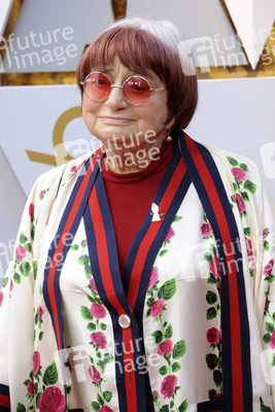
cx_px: 138
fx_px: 2290
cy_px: 206
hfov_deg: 6.9
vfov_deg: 10.3
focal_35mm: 200
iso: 1000
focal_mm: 200
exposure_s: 1/250
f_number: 8
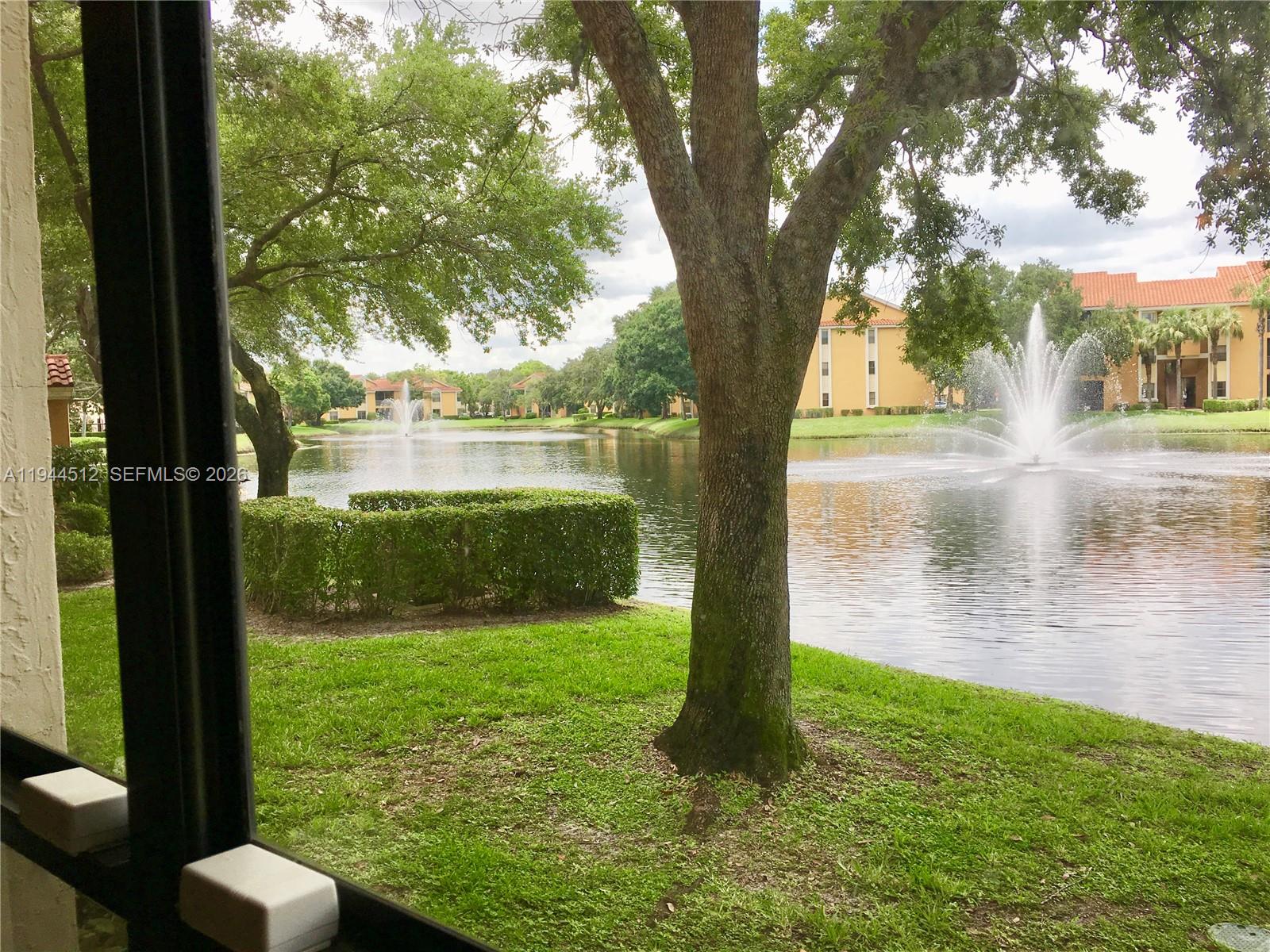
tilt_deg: -1.7
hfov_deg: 61.7
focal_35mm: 29
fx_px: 1064
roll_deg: +2.0
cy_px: 476
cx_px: 635
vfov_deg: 48.2
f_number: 2.2
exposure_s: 1/434
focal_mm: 4.15
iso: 25
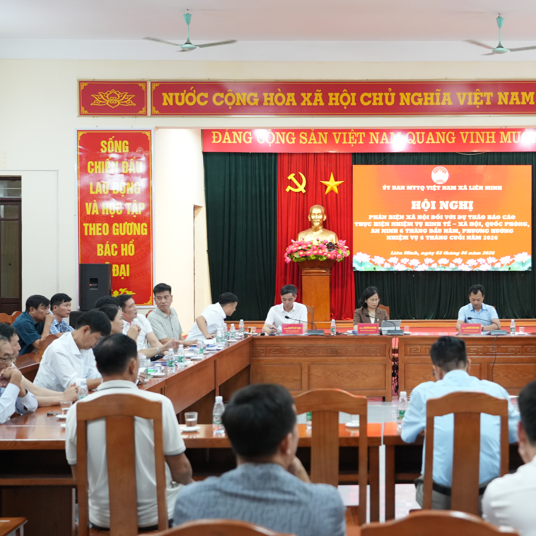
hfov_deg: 31.1
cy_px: 266
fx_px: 946
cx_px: 405
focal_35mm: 54
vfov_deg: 31.6
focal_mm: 42
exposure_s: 1/125
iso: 4000
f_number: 4
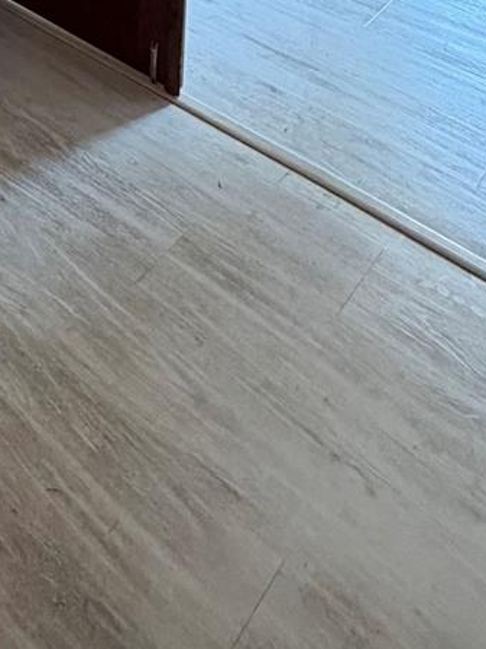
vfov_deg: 25.3
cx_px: -130
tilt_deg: -6.3
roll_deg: +0.2
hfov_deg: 26.2
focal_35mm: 48
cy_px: -404
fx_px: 899
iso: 250
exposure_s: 1/60
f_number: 2.2
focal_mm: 2.22
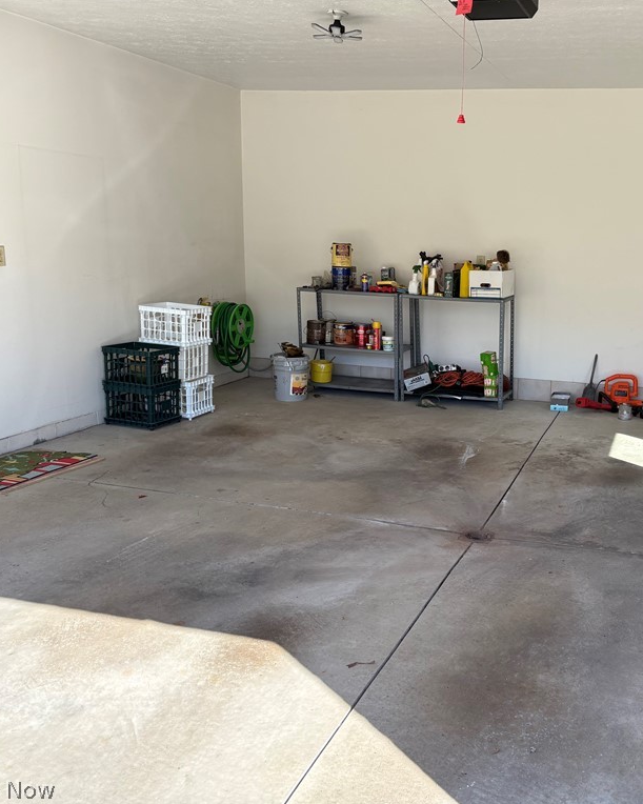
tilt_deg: -10.7
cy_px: 402
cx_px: 483
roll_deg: -2.2
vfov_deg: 52.9
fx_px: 809
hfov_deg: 42.0
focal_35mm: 34
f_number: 1.6
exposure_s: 1/433
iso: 64
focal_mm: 5.96
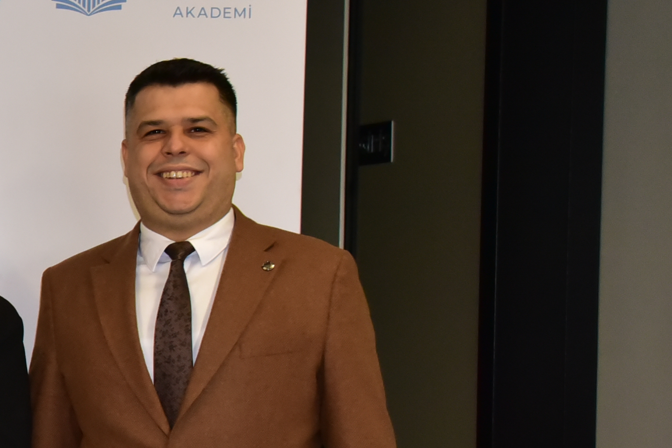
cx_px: -379
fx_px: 2221
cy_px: 275
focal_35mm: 119
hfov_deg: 15.6
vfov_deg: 11.5
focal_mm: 38
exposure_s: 1/200
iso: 2800
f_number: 5.6
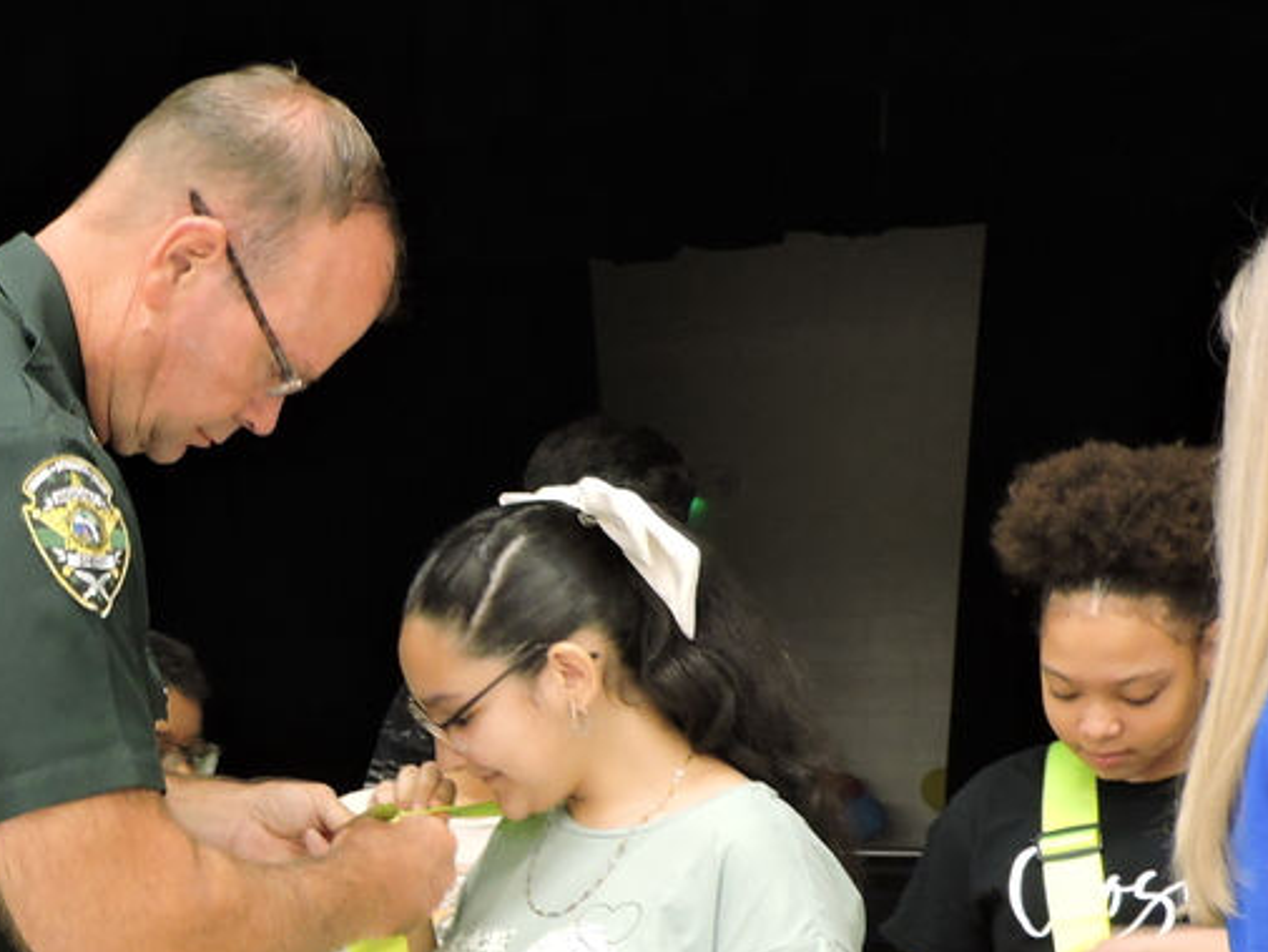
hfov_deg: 25.9
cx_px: -15
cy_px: 960
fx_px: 2601
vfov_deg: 20.1
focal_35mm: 71
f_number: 3.3
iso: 400
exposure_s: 1/20
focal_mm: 6.2
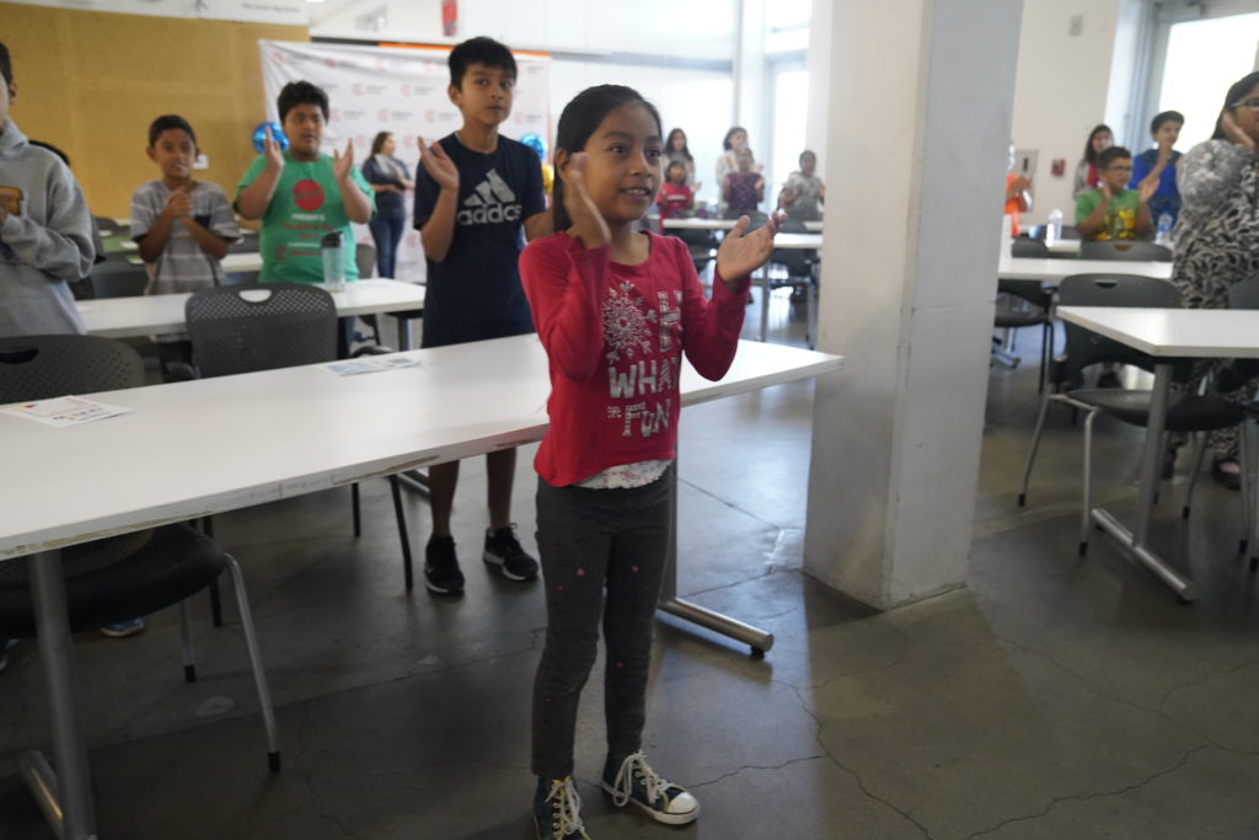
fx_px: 979
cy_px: 420
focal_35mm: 28
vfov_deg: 46.4
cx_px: 630
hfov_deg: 65.5
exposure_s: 1/125
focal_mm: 28
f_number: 3.5
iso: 4000
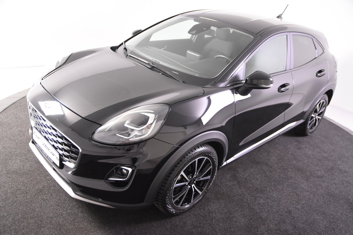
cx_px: 176
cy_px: 118
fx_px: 294
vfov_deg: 43.6
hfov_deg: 61.9
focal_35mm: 30
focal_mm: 20
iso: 1600
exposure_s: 1/40
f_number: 3.2
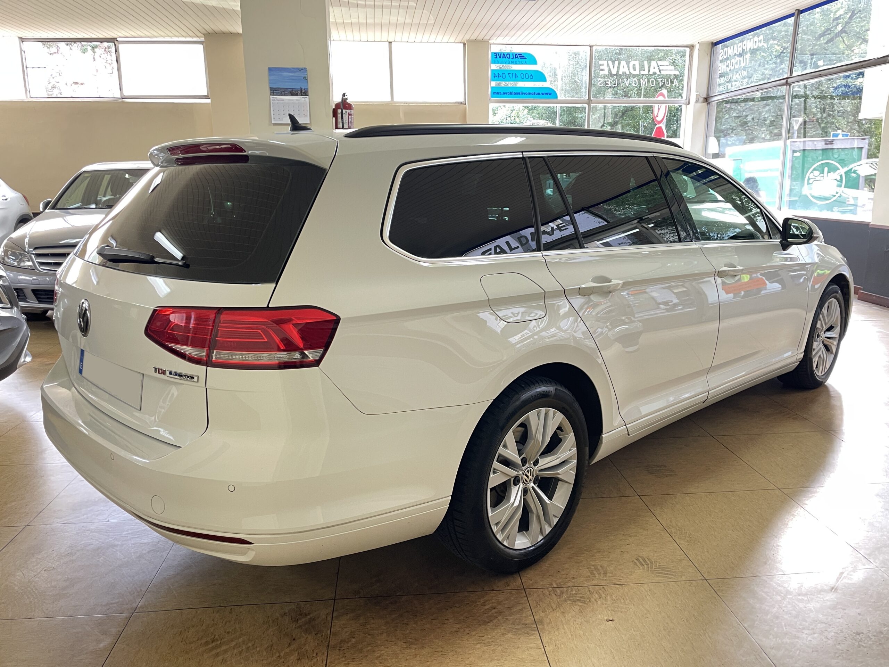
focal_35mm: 26
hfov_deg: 67.3
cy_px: 334
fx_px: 668
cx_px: 444
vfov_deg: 53.1
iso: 250
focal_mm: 4.2
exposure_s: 1/50
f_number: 1.6
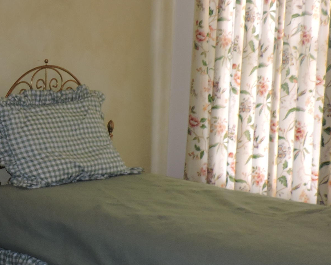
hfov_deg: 22.1
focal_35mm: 81
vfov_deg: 18.9
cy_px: 99
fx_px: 793
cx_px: -44
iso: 200
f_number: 3.2
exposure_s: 1/30
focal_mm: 5.9
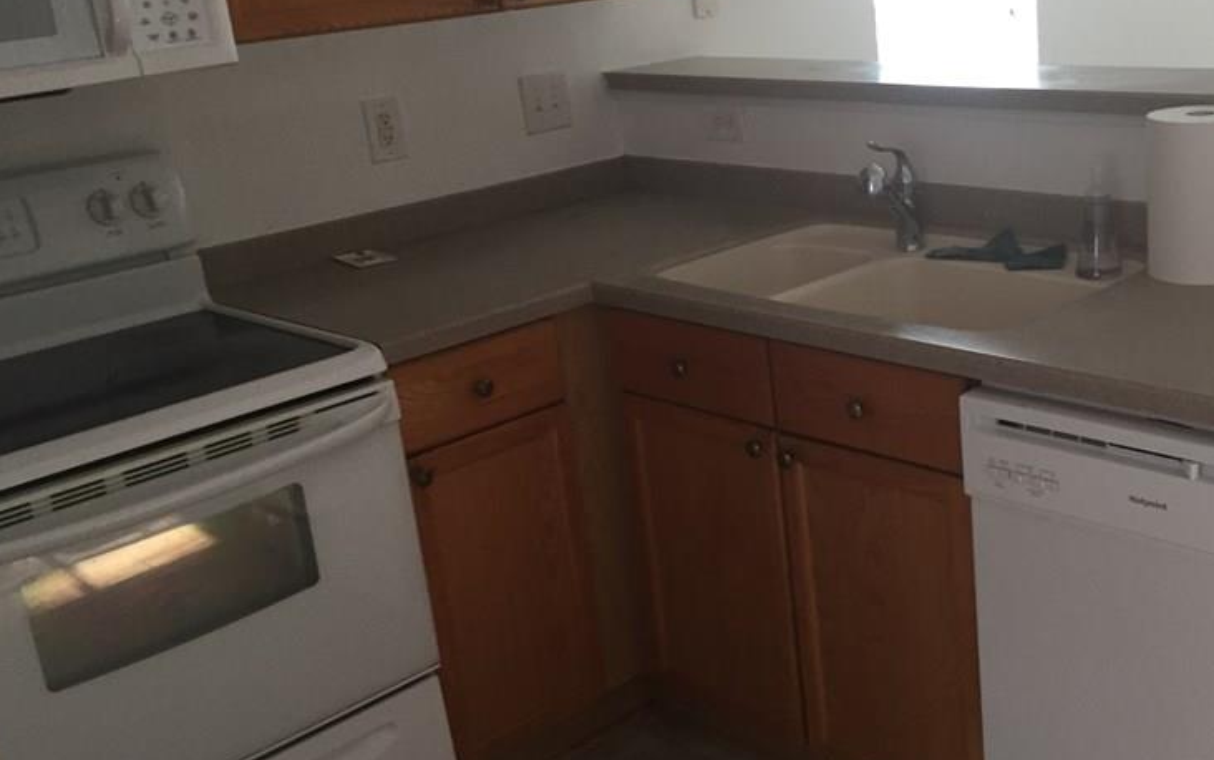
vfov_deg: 29.9
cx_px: 836
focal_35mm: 43
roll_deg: +3.6
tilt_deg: -18.7
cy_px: 353
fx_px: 1423
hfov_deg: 45.3
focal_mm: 4.15
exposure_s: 1/30
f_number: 2.2
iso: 50
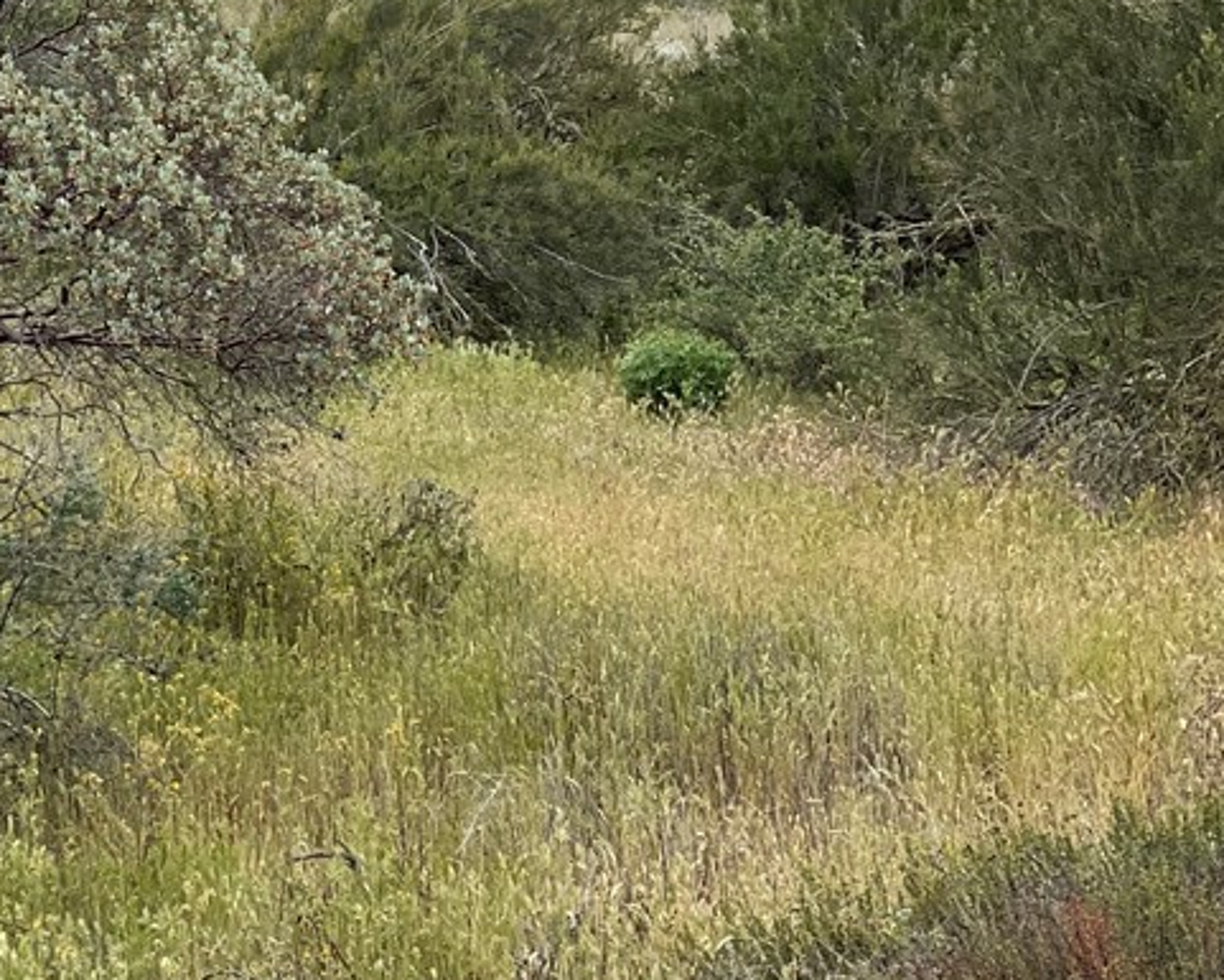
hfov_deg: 14.5
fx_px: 4819
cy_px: -173
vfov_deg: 11.4
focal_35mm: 133
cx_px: 463
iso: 20
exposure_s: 1/867
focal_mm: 7.5
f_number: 2.2
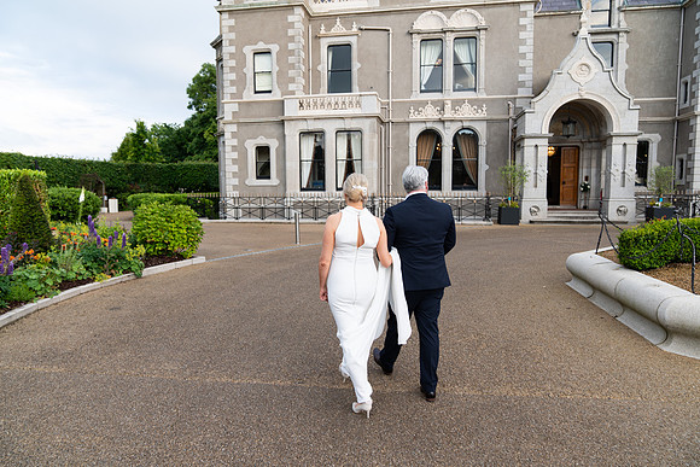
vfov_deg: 53.2
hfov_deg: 73.7
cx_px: 350
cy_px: 234
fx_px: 467
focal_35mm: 24
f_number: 2.8
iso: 125
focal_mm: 24
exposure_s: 1/200
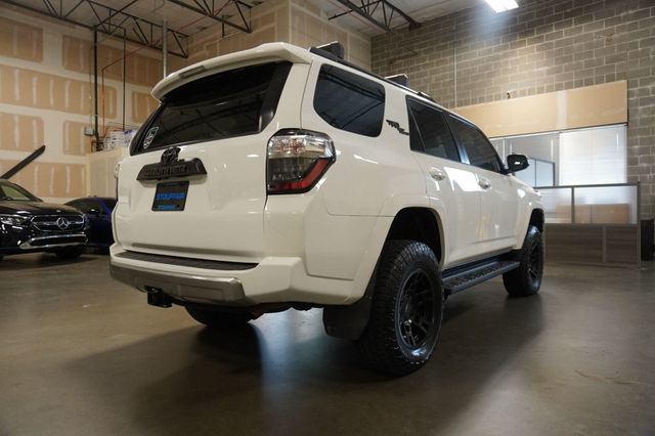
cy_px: 218
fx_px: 436
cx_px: 328
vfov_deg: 53.1
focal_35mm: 24
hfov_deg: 73.8
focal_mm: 16
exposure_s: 1/160
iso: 2000
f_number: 4
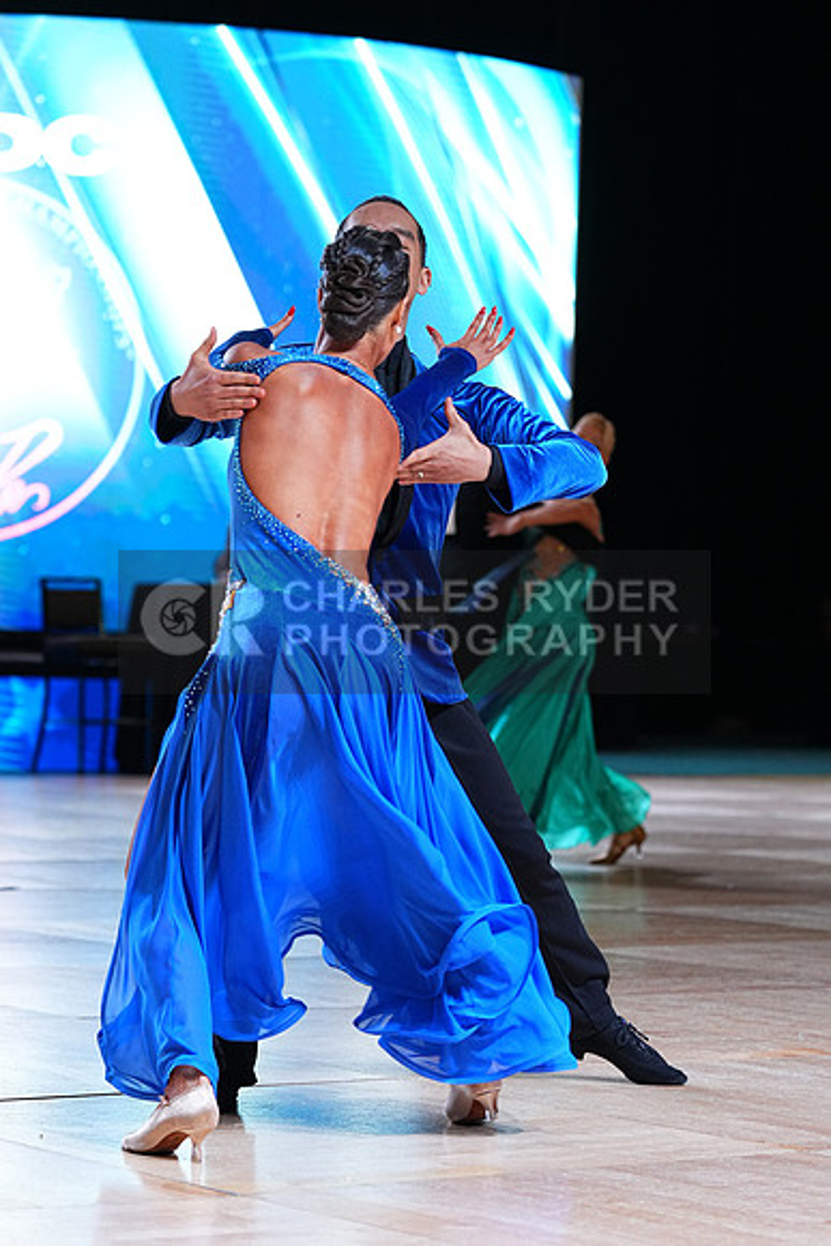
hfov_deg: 11.9
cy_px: 623
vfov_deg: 17.8
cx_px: 416
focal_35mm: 115
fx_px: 3979
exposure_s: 1/400
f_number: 4
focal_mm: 115
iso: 1600
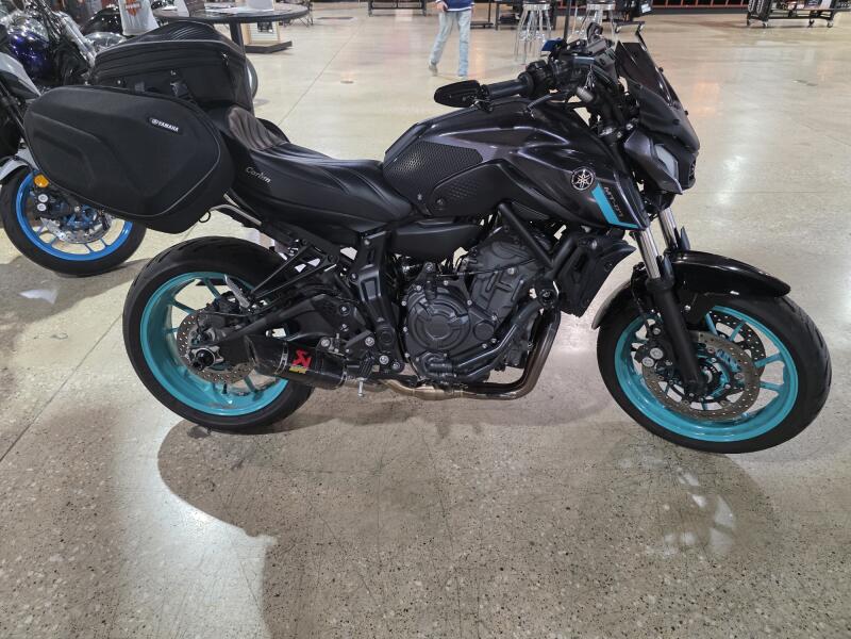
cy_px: 320
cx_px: 426
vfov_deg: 58.9
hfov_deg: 73.9
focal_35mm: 23
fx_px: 565
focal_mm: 6.3
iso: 640
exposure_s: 1/120
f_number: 1.7
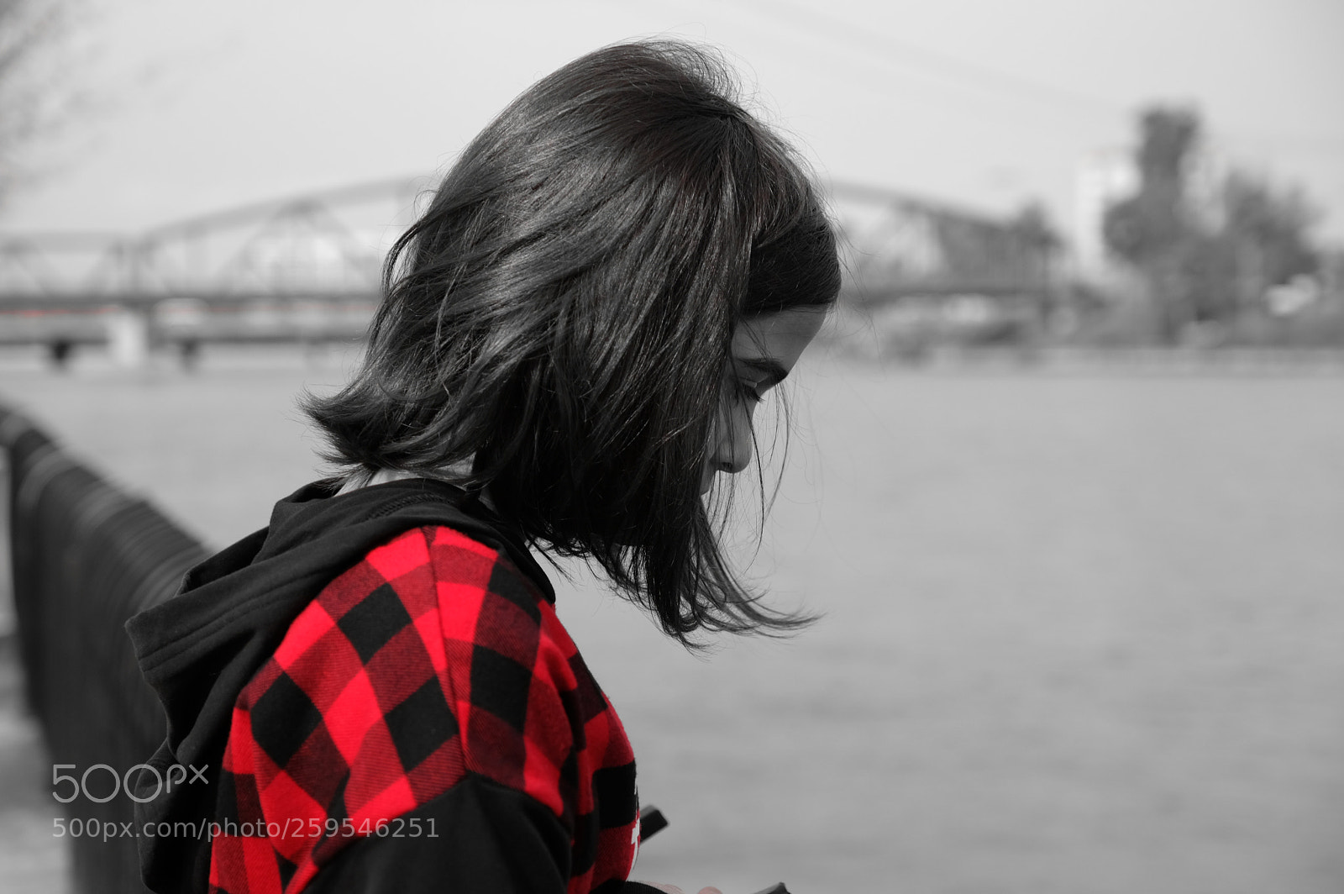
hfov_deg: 31.4
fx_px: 2387
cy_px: 447
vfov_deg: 21.2
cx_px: 672
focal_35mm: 64
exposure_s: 1/2900
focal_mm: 42.7
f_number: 2.8
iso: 320
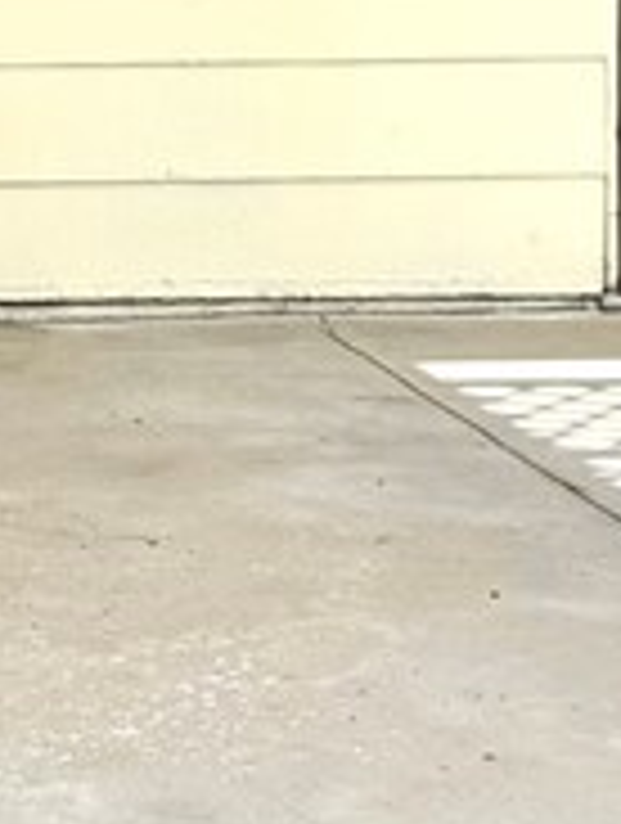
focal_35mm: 134
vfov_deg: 14.4
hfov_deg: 10.4
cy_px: -27
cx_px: -508
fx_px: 3194
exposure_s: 1/4975
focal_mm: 6.76
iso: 80
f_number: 1.78
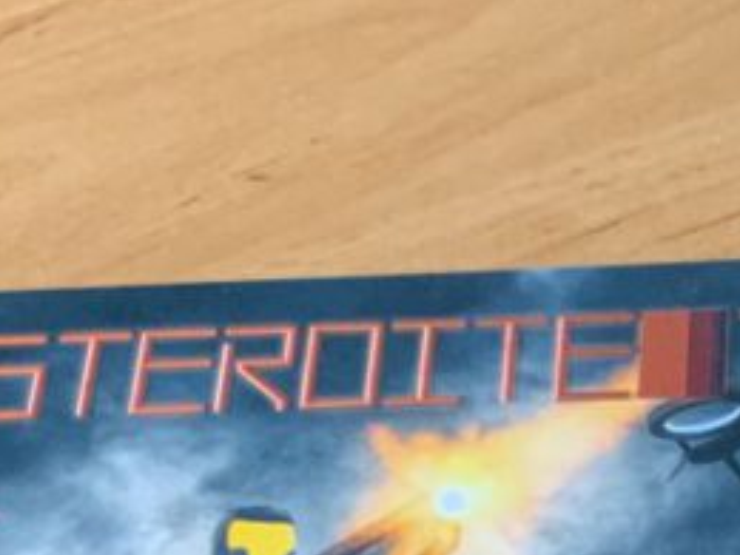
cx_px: 766
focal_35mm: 114
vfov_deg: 11.9
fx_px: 2437
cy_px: 1033
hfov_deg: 16.8
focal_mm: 3
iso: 64
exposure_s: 1/119
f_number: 1.8
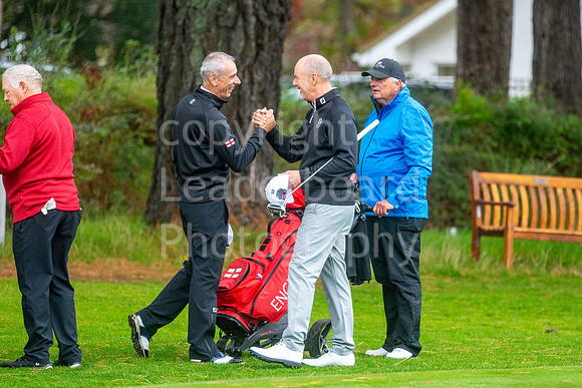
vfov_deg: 3.8
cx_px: 344
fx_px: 5785
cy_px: 202
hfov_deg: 5.8
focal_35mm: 358
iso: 1000
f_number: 4
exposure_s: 1/250
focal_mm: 300
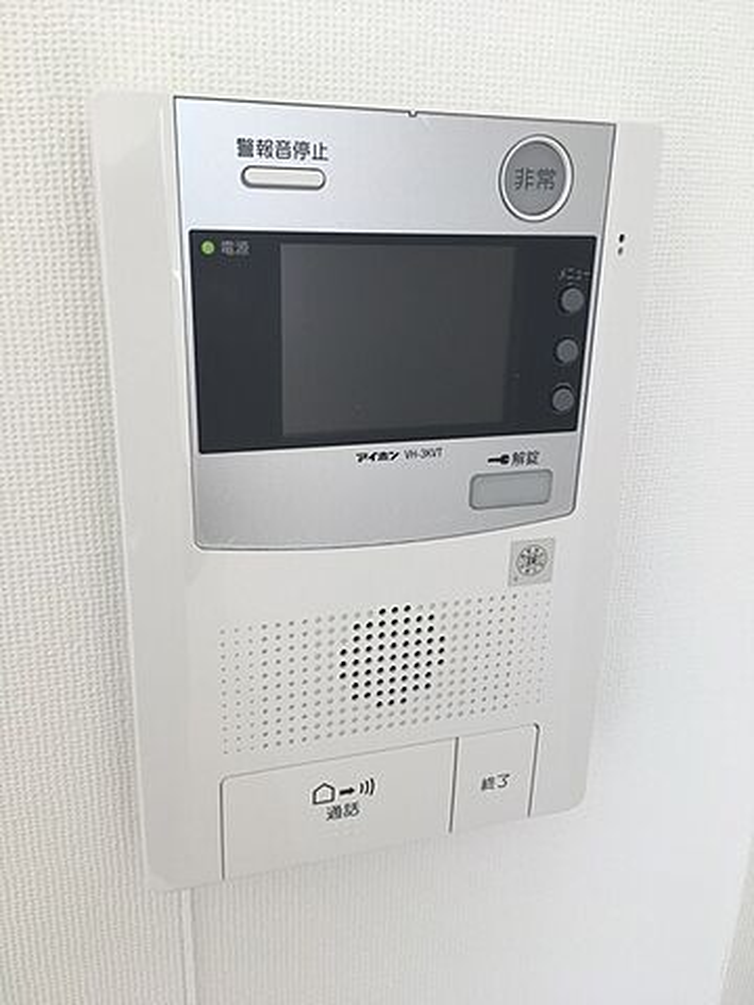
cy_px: 502
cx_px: 377
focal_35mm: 29
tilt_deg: -19.5
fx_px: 842
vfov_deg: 61.7
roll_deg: -1.6
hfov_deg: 48.2
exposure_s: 1/120
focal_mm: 4.15
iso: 32
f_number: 2.2
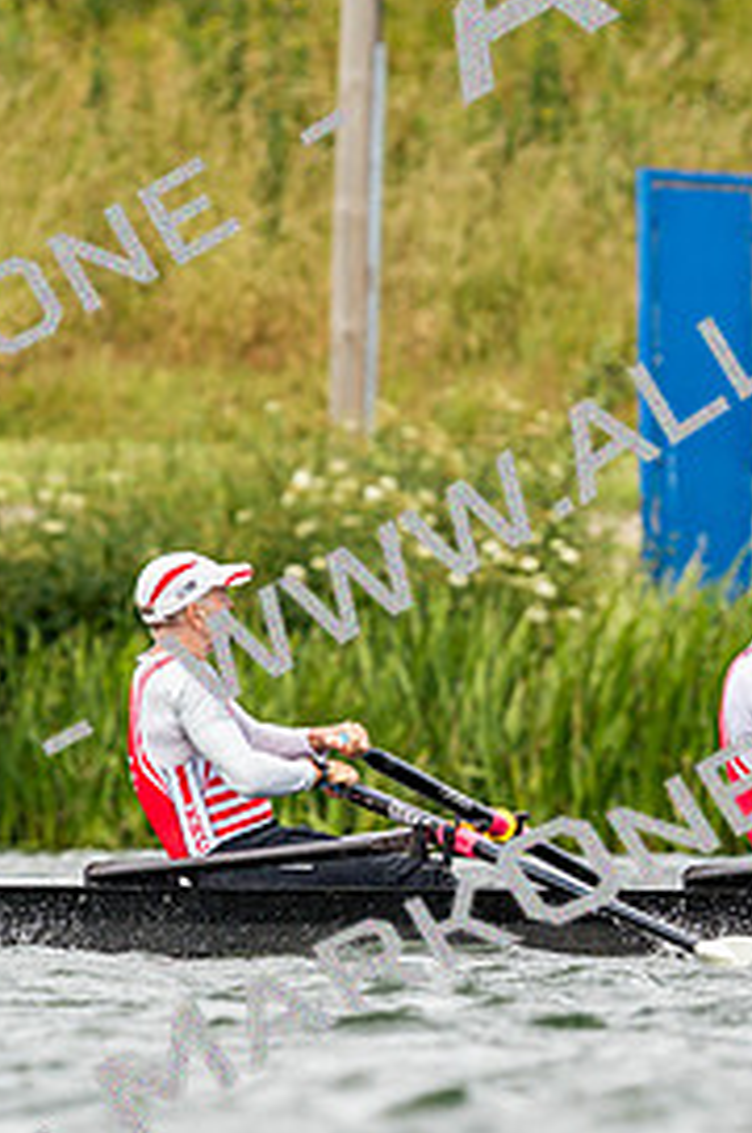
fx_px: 31443
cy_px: 717
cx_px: 677
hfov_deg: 1.4
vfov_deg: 2.1
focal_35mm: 1001
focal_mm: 467
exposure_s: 1/2000
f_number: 6.3
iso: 400
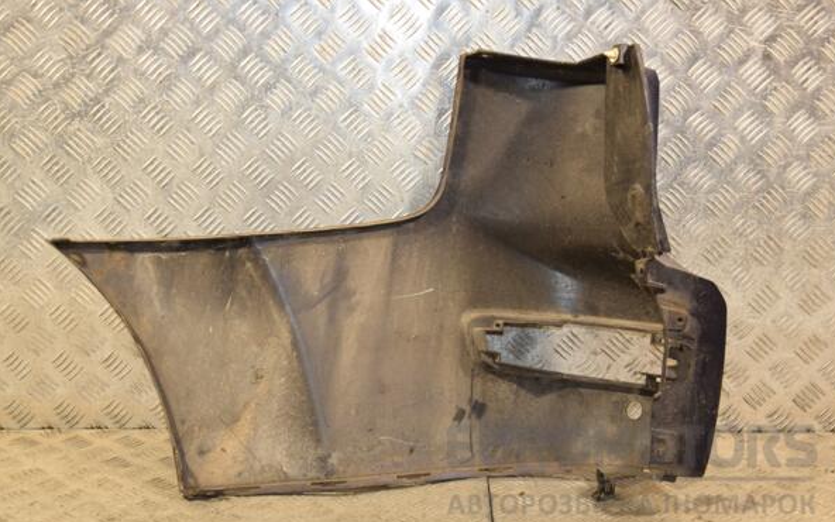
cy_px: 258
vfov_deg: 21.0
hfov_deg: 33.0
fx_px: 1411
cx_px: 420
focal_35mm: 62
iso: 800
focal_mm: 40
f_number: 4.8
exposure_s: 1/125
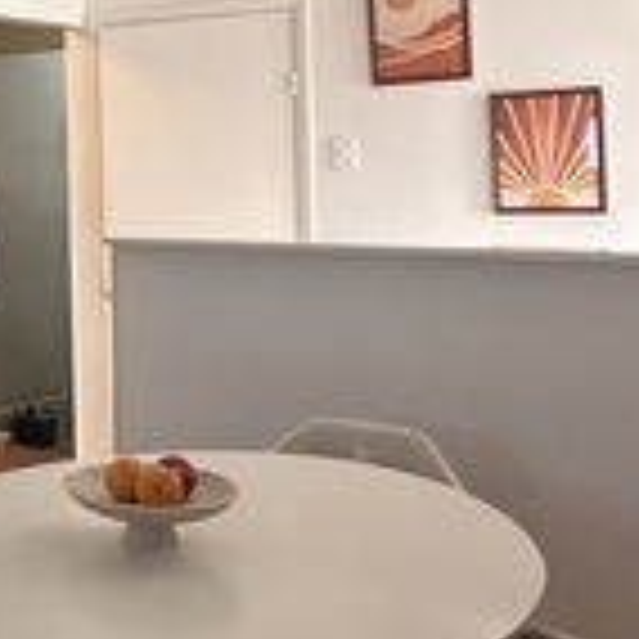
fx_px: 1211
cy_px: 160
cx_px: -198
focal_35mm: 58
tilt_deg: +1.9
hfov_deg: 25.4
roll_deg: +0.5
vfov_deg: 29.1
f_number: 2.2
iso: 320
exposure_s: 1/78
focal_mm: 2.22
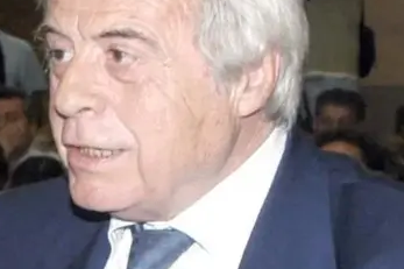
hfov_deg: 21.9
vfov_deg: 14.7
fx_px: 1043
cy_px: 164
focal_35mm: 93
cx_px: 177
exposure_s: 1/60
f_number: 5.6
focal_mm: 28
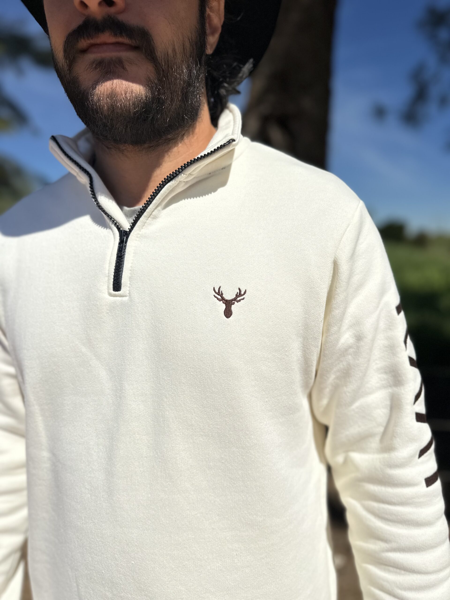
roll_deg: +0.2
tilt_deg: -7.6
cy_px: 300
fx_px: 416
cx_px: 225
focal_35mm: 24
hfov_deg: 56.8
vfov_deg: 71.6
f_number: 1.78
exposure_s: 1/18519
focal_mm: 6.86
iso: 64
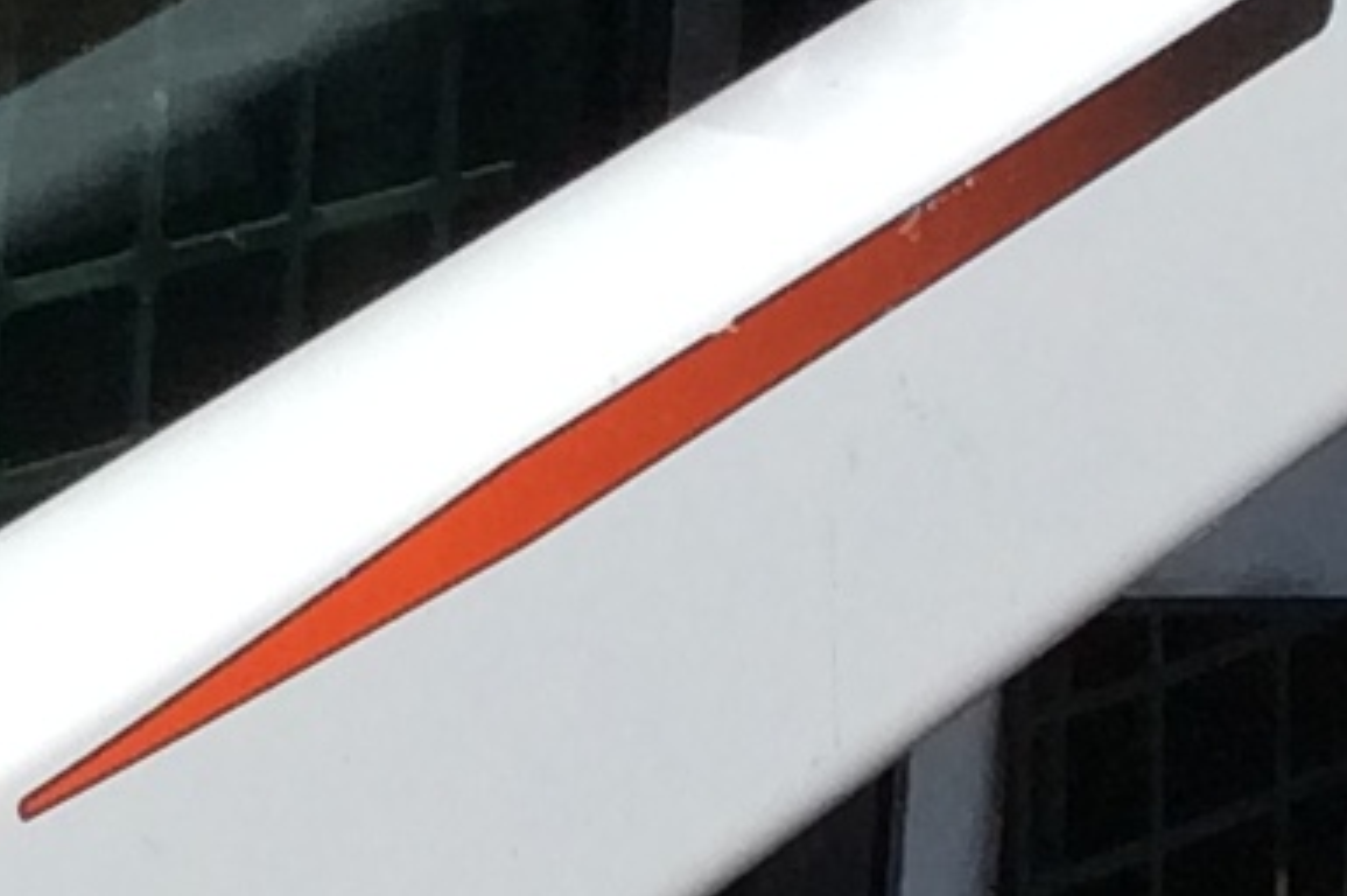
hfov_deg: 9.1
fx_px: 8374
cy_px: 770
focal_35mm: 224
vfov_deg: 6.1
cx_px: -182
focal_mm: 3.3
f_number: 2.4
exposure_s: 1/2288
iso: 32
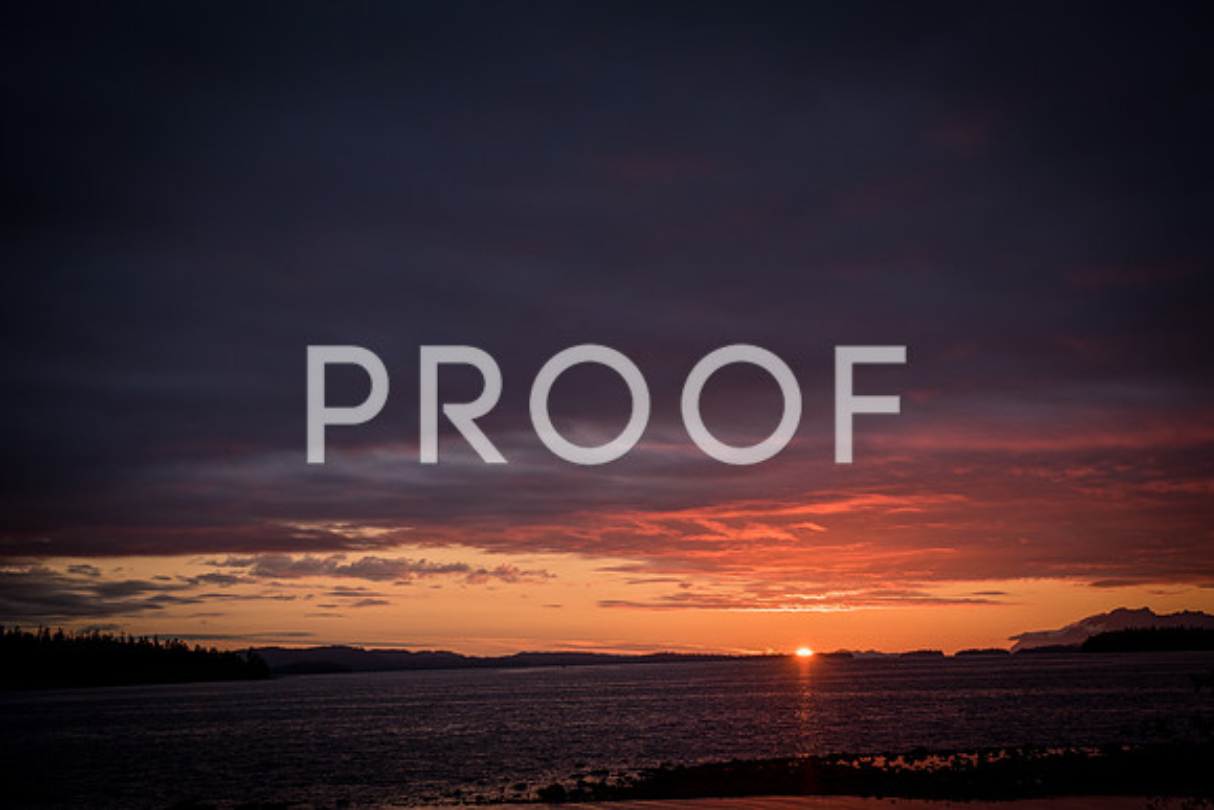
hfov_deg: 33.5
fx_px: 2017
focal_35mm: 60
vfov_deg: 22.7
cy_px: 370
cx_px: 660
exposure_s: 1/640
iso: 100
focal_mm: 55
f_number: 3.2
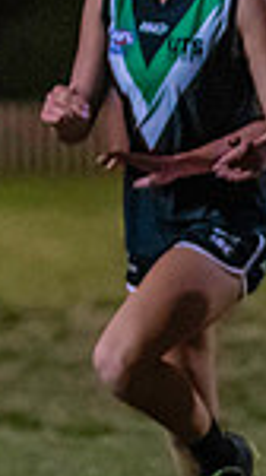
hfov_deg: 1.2
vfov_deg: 2.1
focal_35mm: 1026
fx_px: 12909
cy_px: 417
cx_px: 870
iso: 10000
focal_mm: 145
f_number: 2.8
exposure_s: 1/1250
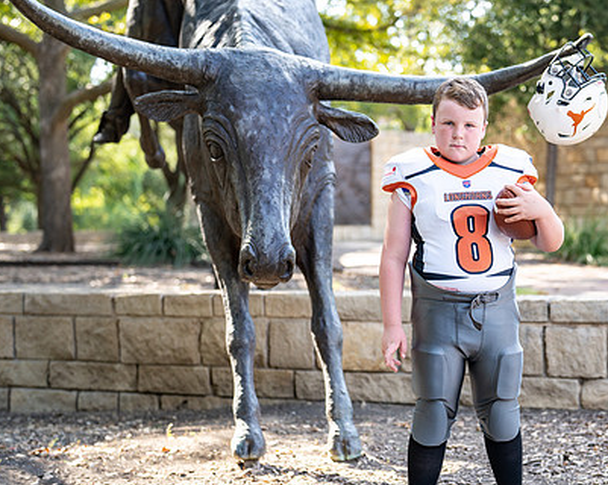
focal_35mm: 78
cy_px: 306
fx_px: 1402
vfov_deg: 19.6
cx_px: 449
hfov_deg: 24.2
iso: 250
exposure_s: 1/1000
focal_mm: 50
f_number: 2.2
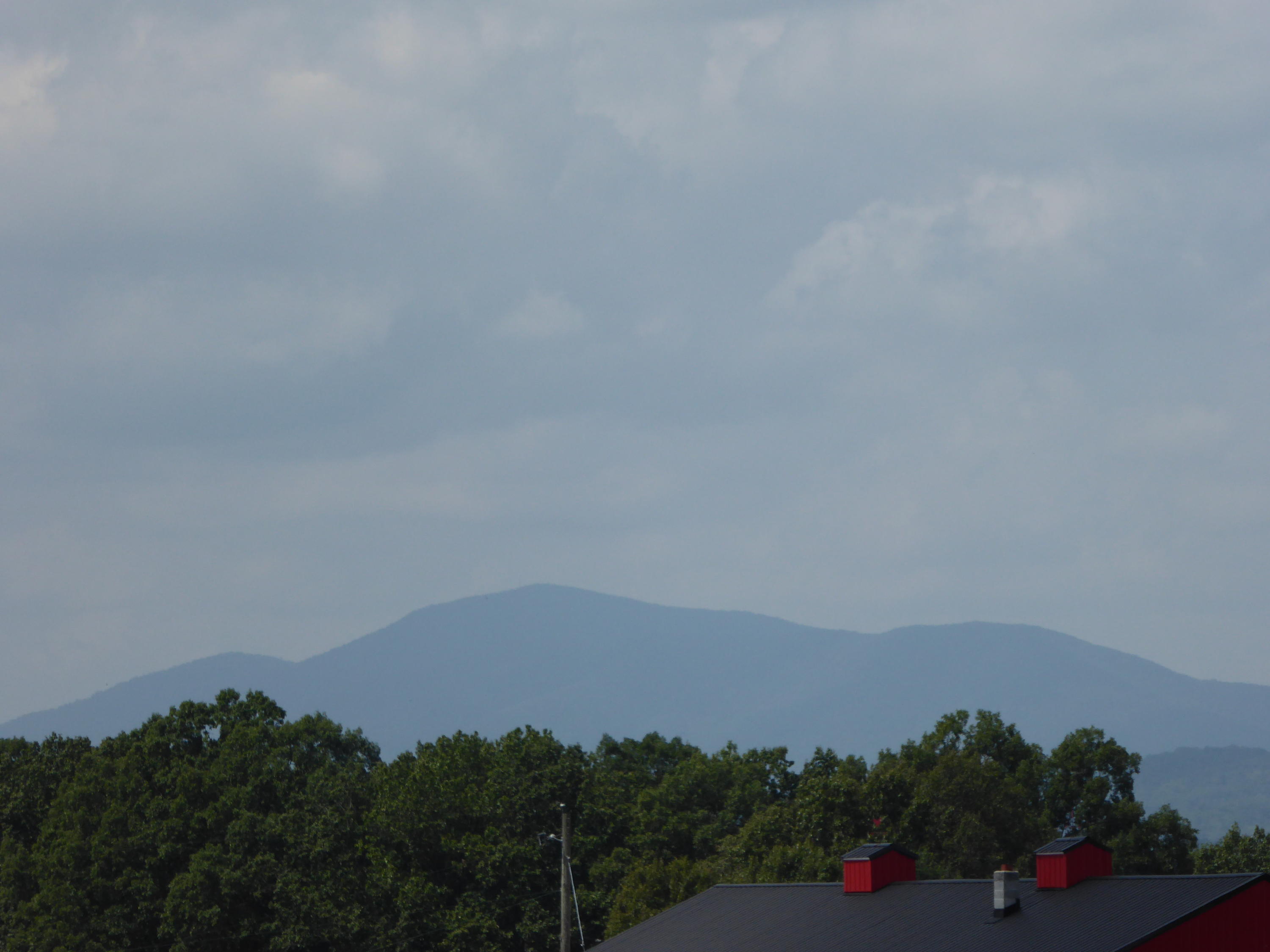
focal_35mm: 277
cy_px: 476
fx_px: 10163
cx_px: 635
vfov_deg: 5.4
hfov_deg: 7.2
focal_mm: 44.8
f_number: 5.6
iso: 100
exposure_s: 1/800
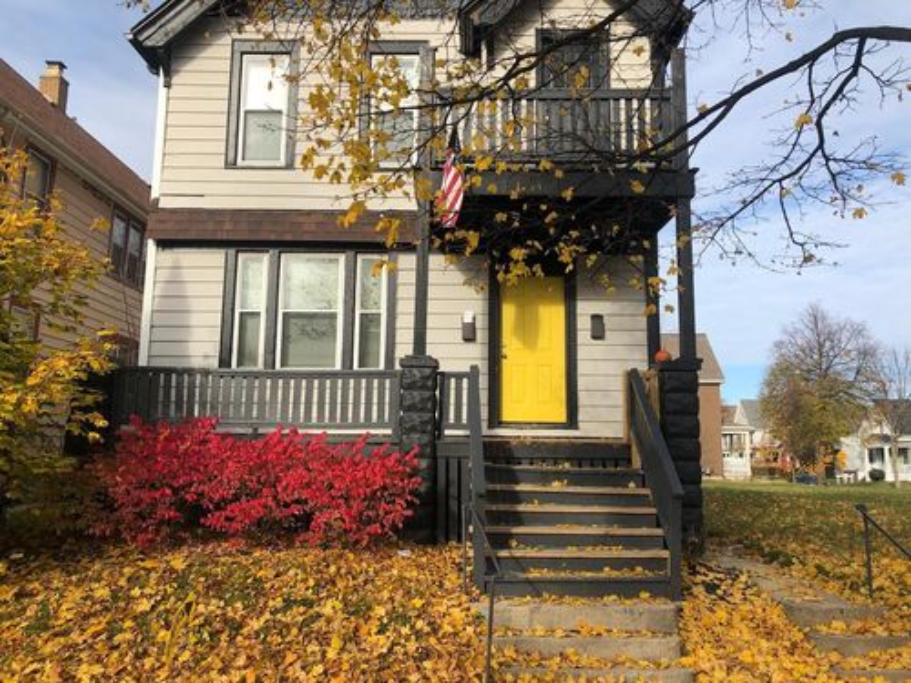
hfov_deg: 63.4
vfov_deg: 49.7
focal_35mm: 28
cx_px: 456
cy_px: 342
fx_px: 737
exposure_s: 1/1333
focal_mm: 4
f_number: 1.8
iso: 20
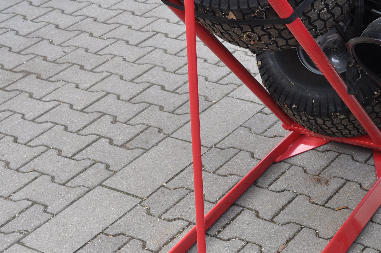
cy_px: 168
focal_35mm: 80
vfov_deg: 17.0
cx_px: 309
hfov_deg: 24.9
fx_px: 846
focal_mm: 26
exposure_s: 1/180
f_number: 6.7
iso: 200
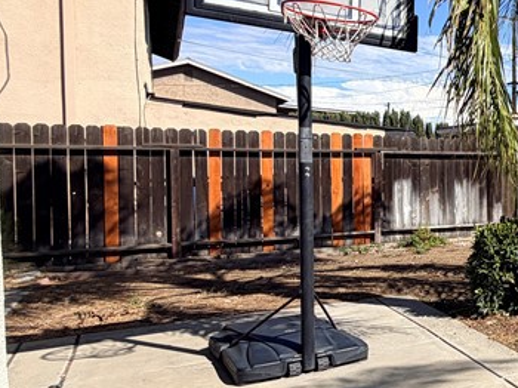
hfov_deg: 30.6
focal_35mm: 41
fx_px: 613
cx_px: 737
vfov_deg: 35.1
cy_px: 187
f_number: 2.2
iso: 20
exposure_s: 1/864
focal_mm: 2.22
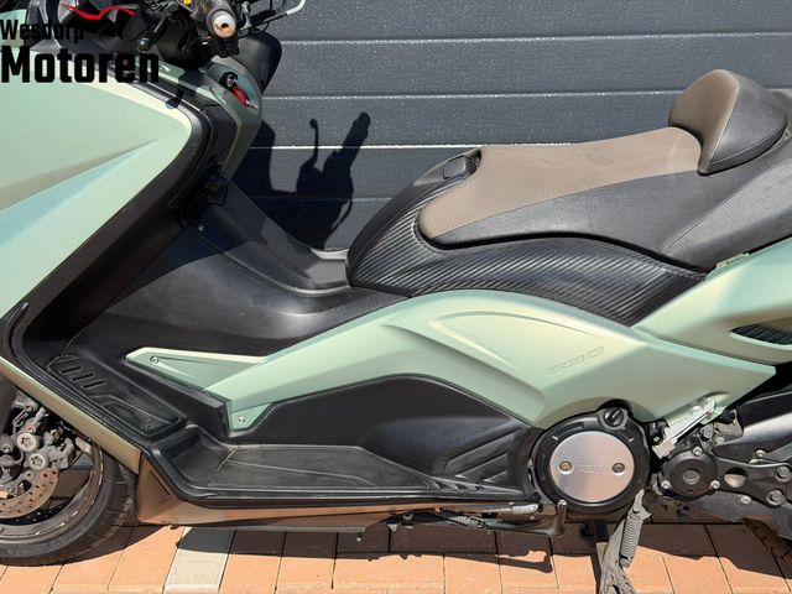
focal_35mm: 48
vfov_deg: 30.3
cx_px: 396
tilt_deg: -22.3
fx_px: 1098
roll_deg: +2.2
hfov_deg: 39.7
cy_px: 297
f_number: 1.78
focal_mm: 6.76
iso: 80
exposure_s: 1/4098
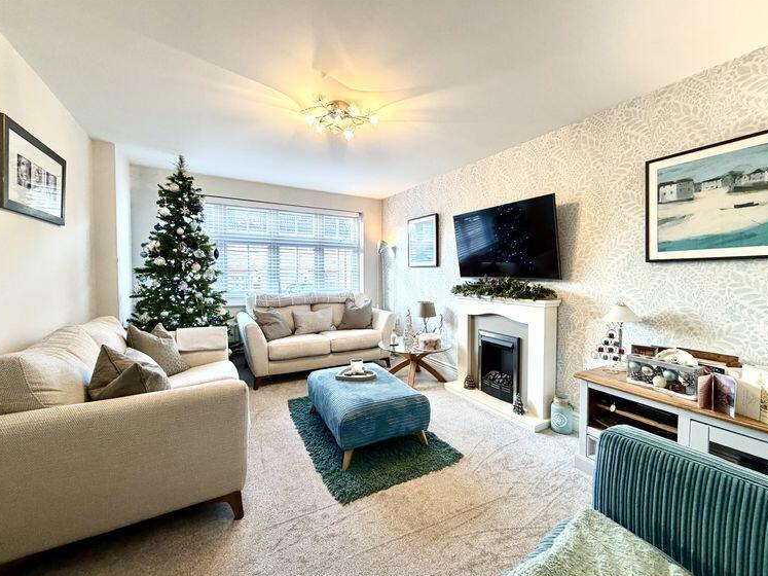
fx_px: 333
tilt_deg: -2.1
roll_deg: -0.6
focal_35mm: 15
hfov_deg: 98.1
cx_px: 404
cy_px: 285
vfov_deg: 81.7
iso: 250
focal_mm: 2.22
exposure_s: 1/100
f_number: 2.2
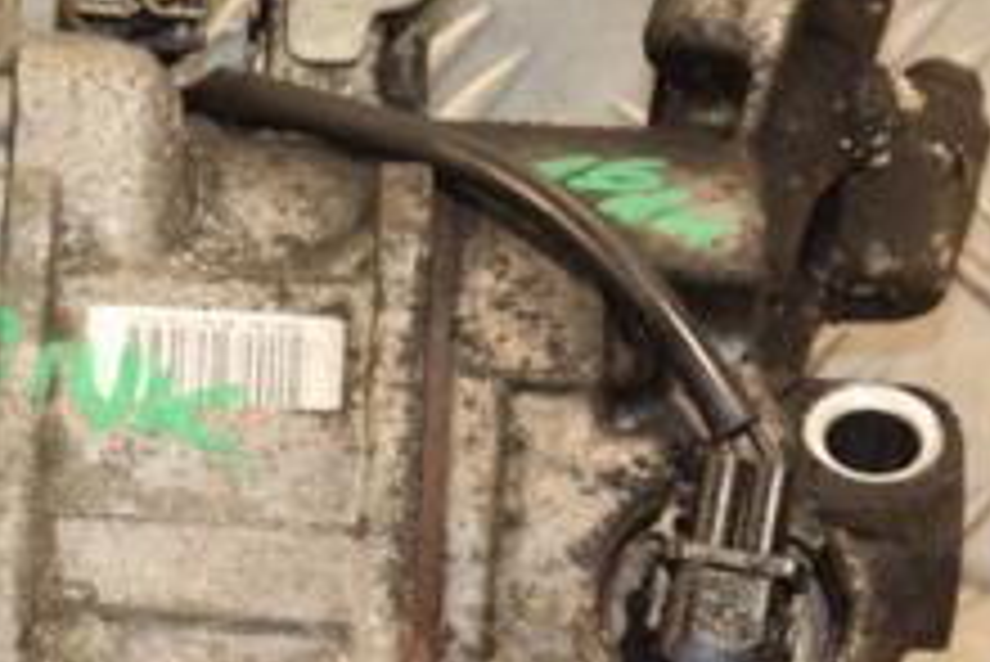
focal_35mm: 376
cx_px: -27
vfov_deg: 3.7
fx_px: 10346
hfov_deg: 5.5
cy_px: 486
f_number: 5.6
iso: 800
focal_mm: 92
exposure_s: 1/125
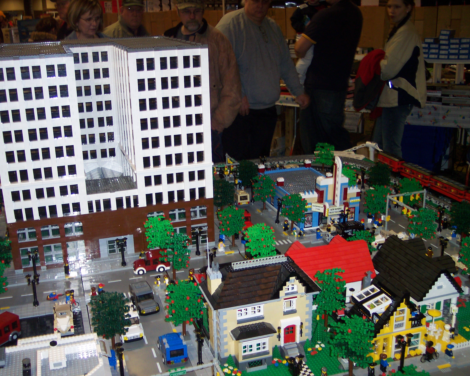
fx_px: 556
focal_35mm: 40
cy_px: 187
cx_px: 222
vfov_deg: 37.3
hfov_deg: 45.8
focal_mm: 8
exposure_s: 1/30
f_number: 2.8
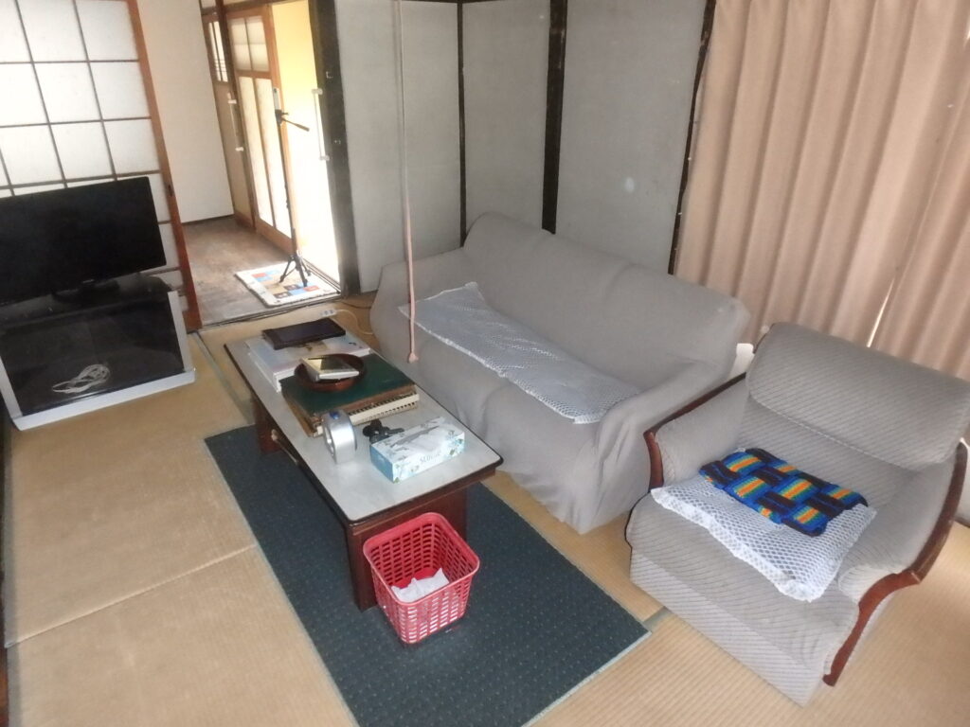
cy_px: 364
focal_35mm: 21
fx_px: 588
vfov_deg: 63.4
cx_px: 485
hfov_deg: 79.0
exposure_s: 1/30
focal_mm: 3.7
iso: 1600
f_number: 6
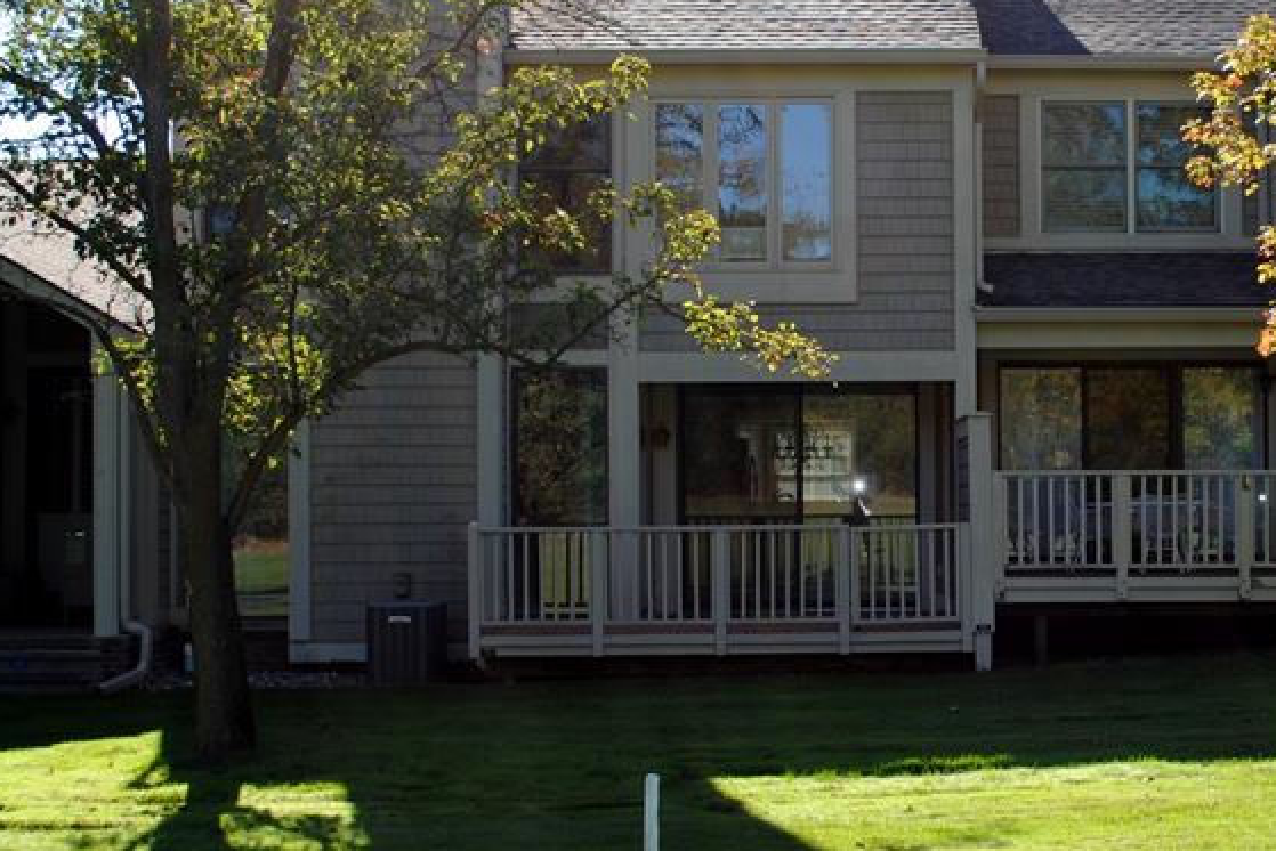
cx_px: 940
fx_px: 2340
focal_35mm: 66
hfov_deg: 30.1
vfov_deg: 20.6
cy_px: 430
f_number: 6.3
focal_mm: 24
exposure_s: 1/200
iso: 100
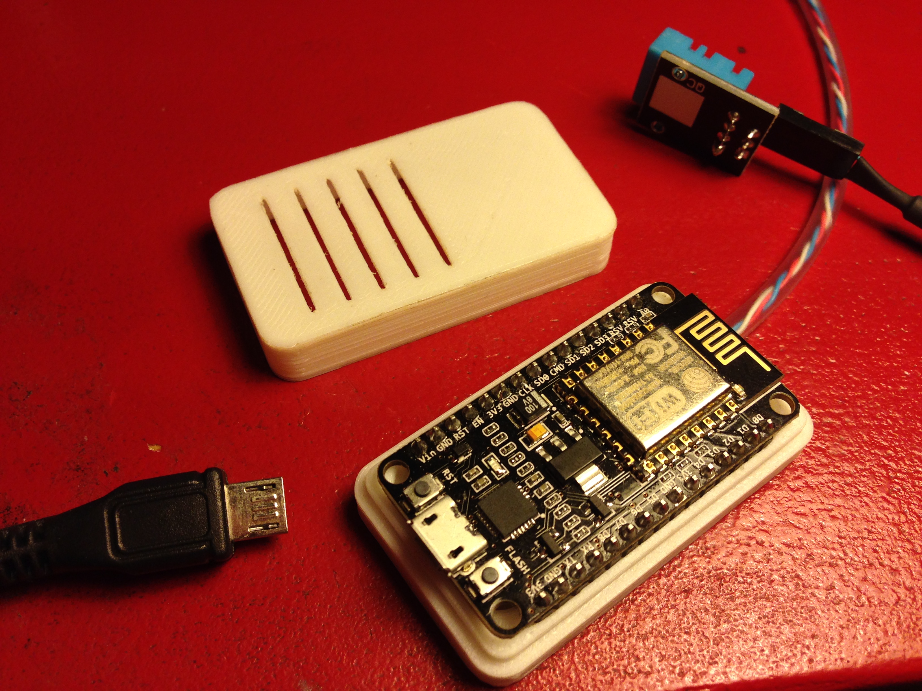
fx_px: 879
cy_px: 346
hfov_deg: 55.4
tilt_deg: -56.9
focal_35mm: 33
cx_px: 461
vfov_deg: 42.9
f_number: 2.4
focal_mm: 4.12
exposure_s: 1/120
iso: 80
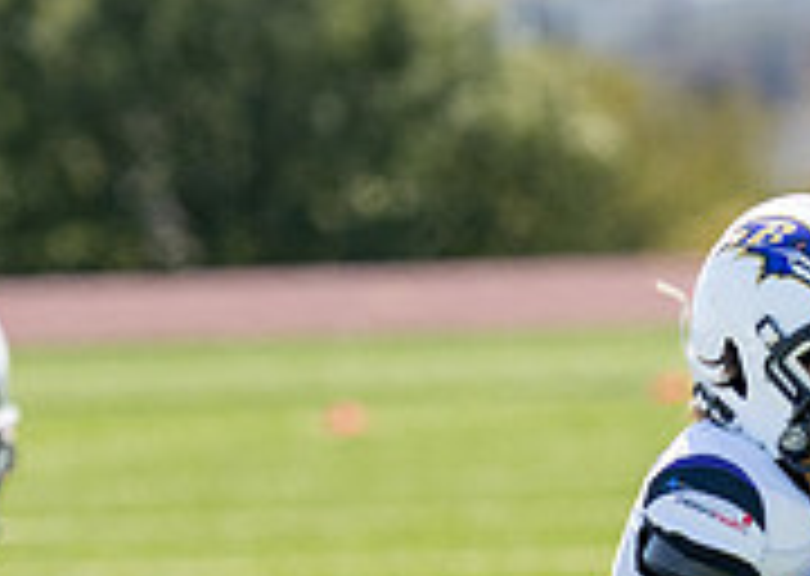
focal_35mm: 716
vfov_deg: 2.0
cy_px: 602
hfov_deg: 2.8
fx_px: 16447
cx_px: 788
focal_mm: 144
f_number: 2.8
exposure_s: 1/4000
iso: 200
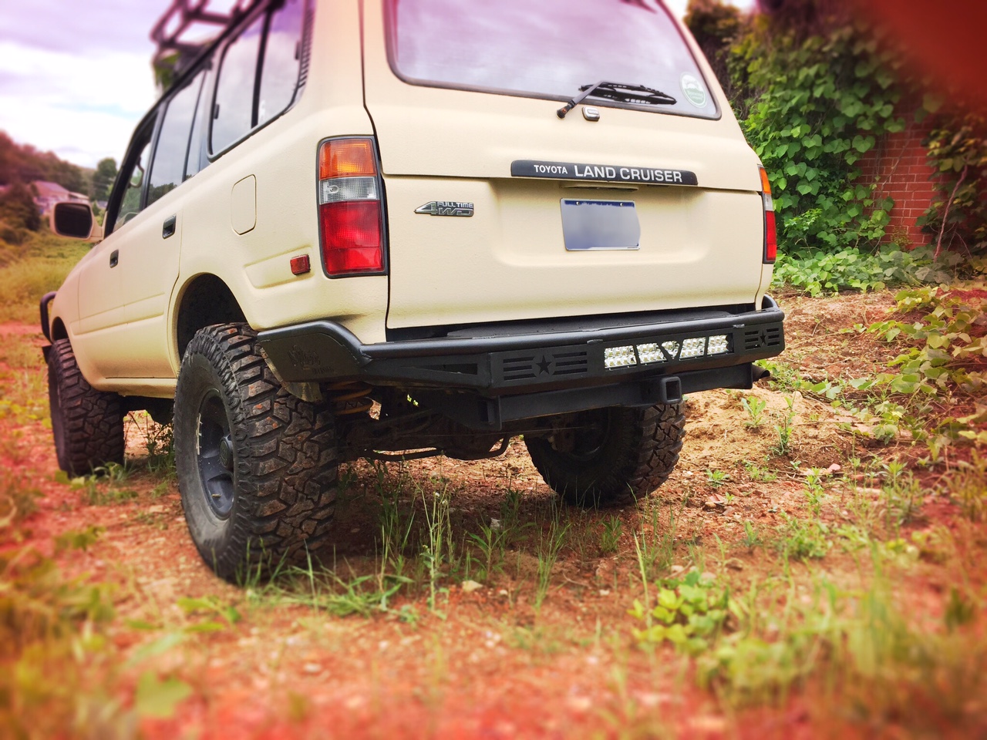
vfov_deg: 48.2
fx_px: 827
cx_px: 494
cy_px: 370
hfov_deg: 61.7
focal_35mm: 29
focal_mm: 4.15
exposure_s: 1/860
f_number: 2.2
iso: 32
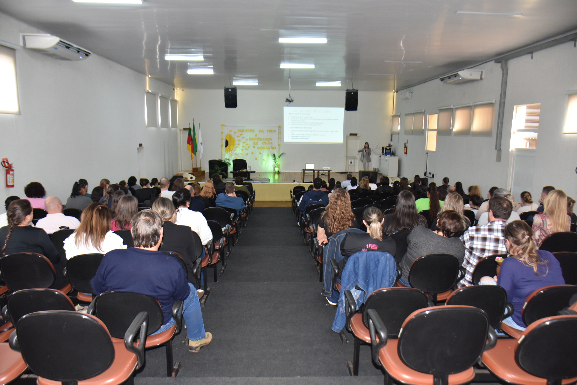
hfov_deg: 67.3
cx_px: 288
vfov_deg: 48.0
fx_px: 433
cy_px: 192
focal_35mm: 27
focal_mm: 18
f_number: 3.5
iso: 1000
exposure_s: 1/60
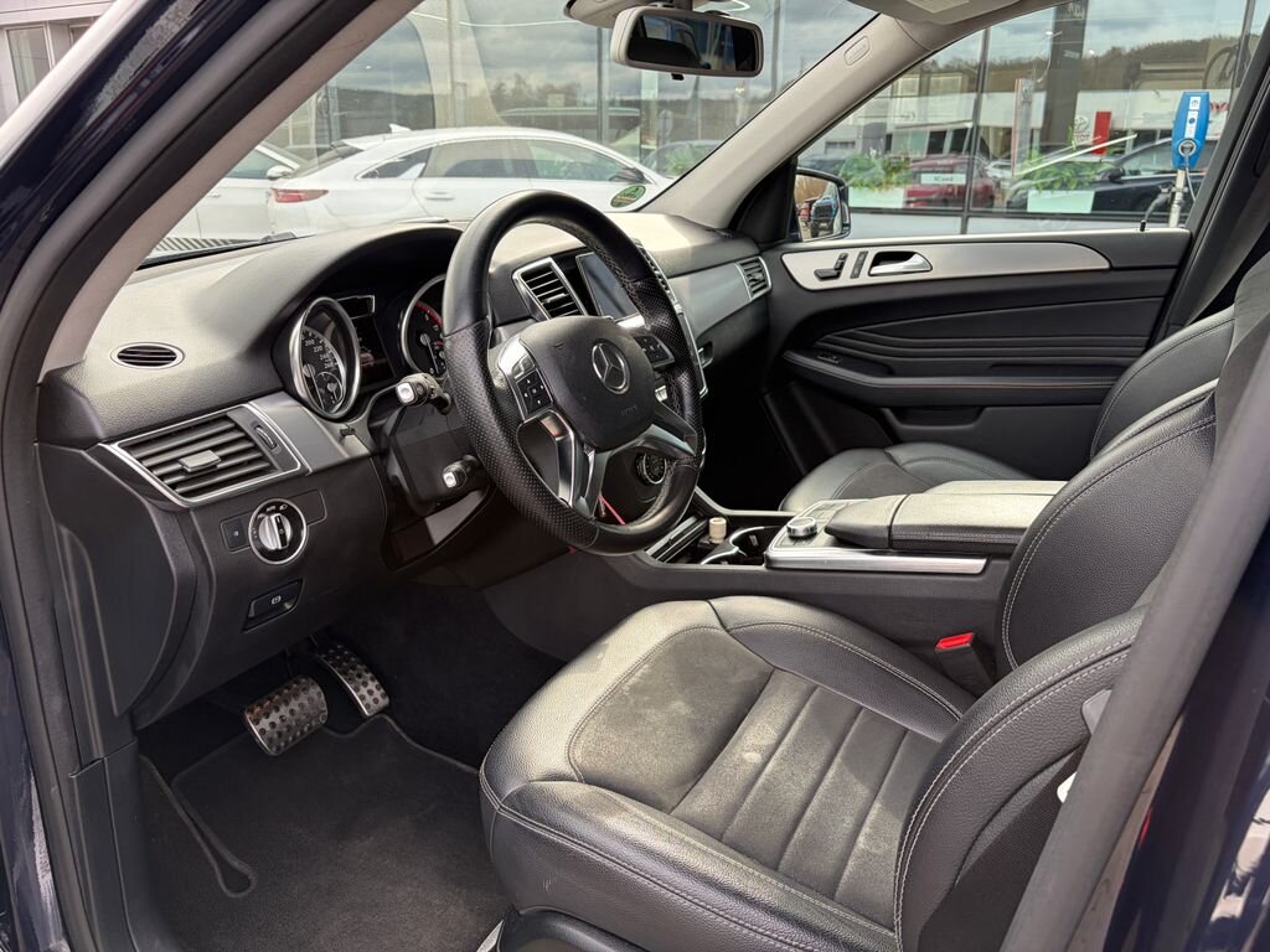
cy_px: 476
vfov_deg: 53.1
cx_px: 635
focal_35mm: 26
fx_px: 954
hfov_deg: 67.3
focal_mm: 5.96
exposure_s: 1/257
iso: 50
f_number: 1.6
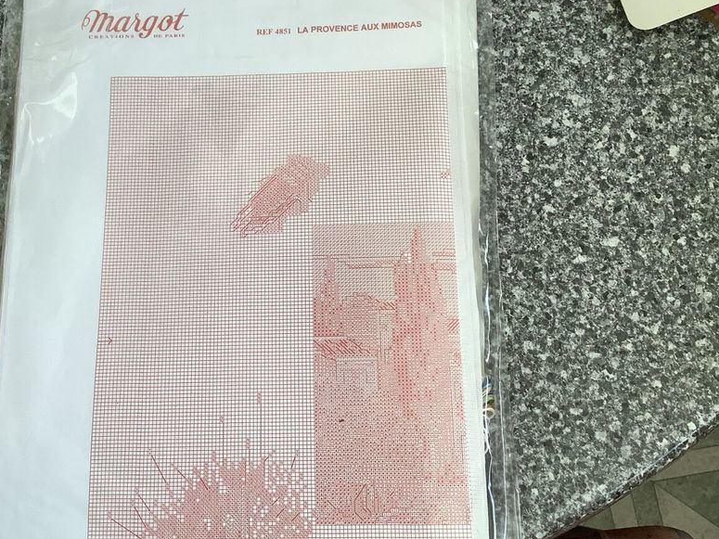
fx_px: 831
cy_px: 290
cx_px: 311
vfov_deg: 35.9
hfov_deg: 46.7
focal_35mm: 40
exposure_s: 1/120
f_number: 2.4
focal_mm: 3.3
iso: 40
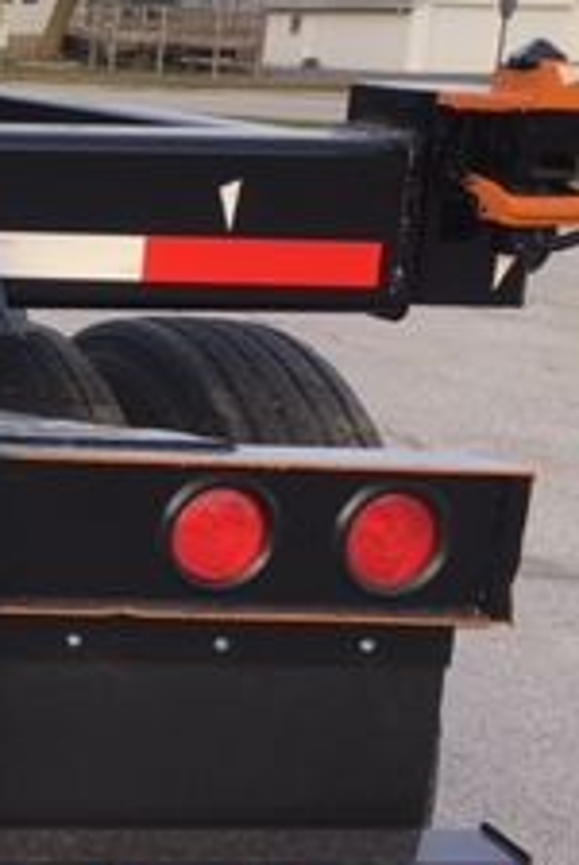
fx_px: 2068
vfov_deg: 23.6
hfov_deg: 13.8
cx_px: -529
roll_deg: -0.6
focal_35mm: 86
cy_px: 429
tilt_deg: -10.7
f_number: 2.2
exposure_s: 1/450
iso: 25
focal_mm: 4.15
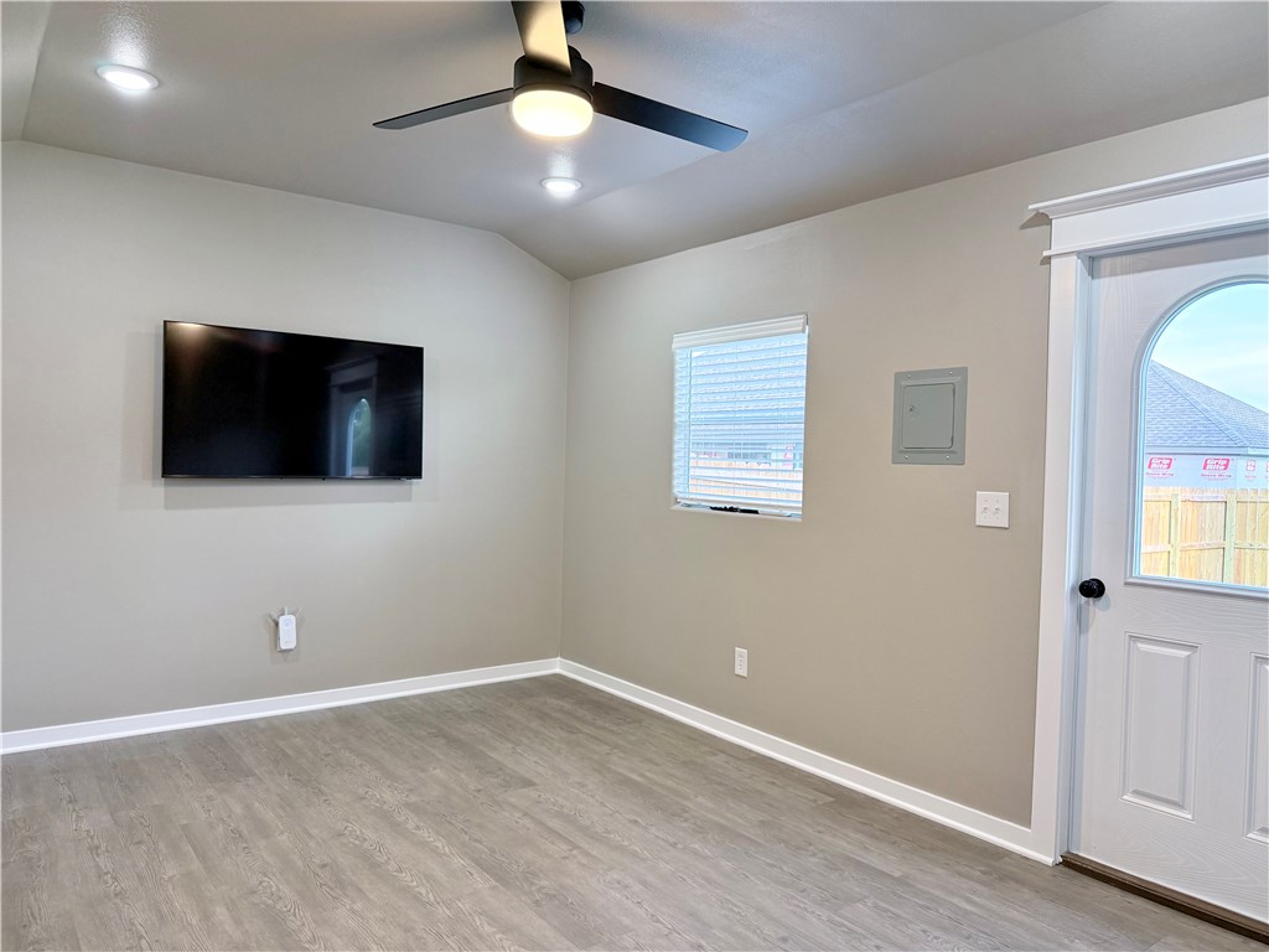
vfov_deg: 56.8
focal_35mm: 24
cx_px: 634
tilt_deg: -0.4
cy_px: 476
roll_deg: -1.7
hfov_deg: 71.6
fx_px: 880
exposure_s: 1/120
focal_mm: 6.76
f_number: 1.78
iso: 200
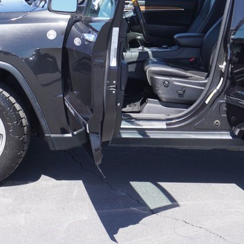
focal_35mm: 81
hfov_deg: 21.4
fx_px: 646
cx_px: 124
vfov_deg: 21.3
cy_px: 80
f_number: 6.3
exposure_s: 1/125
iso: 100
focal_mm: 28
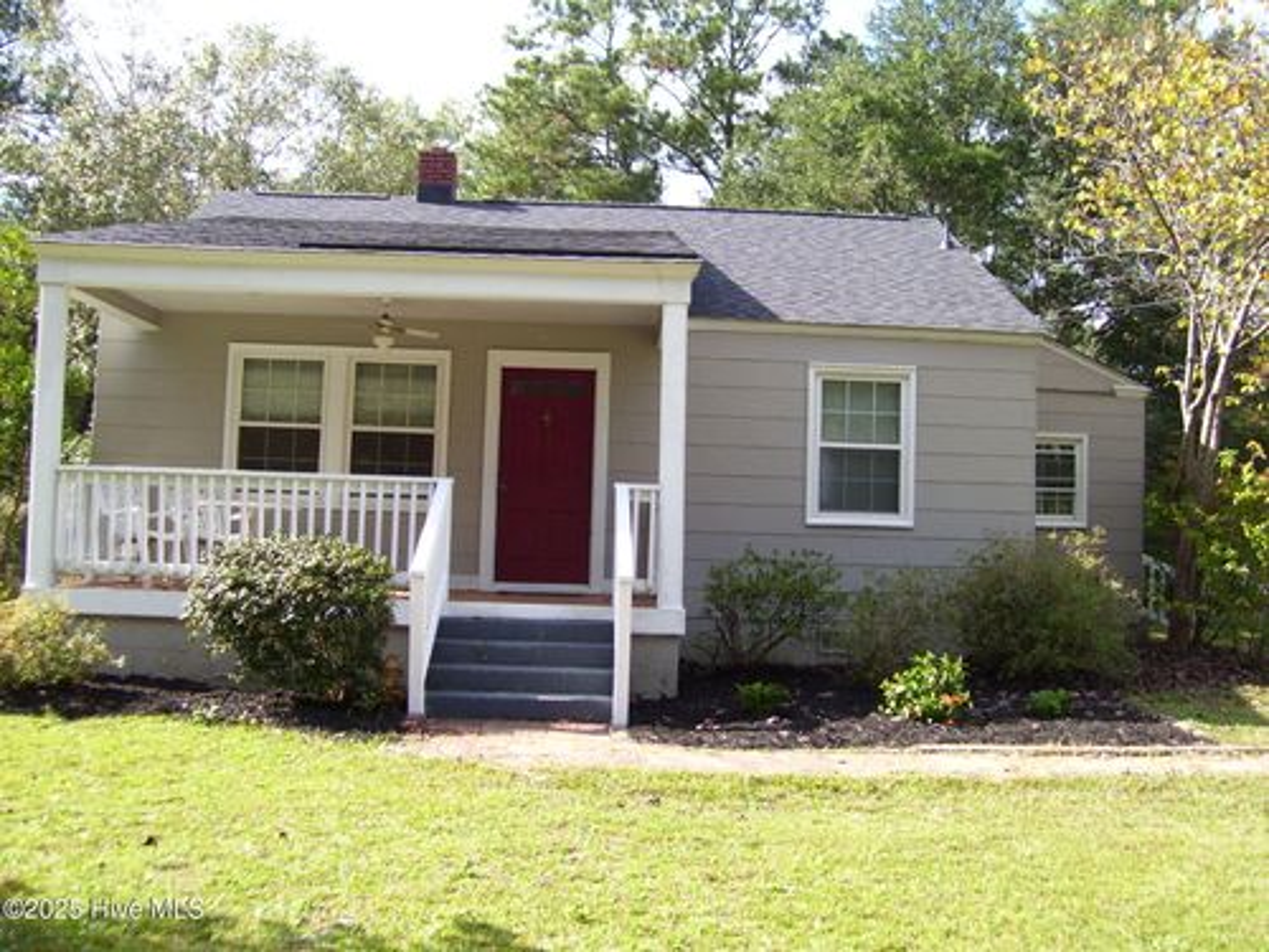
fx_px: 1356
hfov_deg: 50.1
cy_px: 476
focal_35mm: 37
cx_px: 634
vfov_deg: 38.7
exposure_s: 1/350
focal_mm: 6
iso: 80
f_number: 2.7
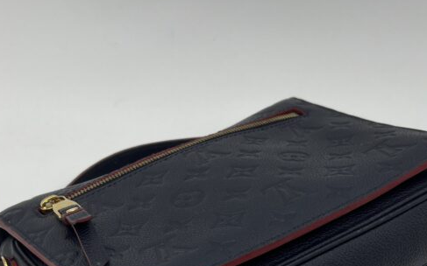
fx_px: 675
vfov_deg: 21.6
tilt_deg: -45.9
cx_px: 213
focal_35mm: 58
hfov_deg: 35.1
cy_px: 258
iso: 40
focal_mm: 5.7
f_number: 1.5
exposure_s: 1/290
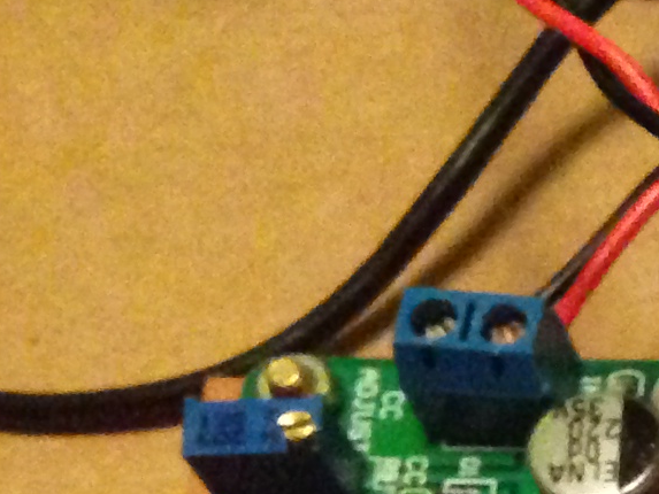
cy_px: 939
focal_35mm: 188
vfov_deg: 7.6
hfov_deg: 8.9
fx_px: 3580
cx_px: 1853
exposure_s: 1/15
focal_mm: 4.12
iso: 800
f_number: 2.4
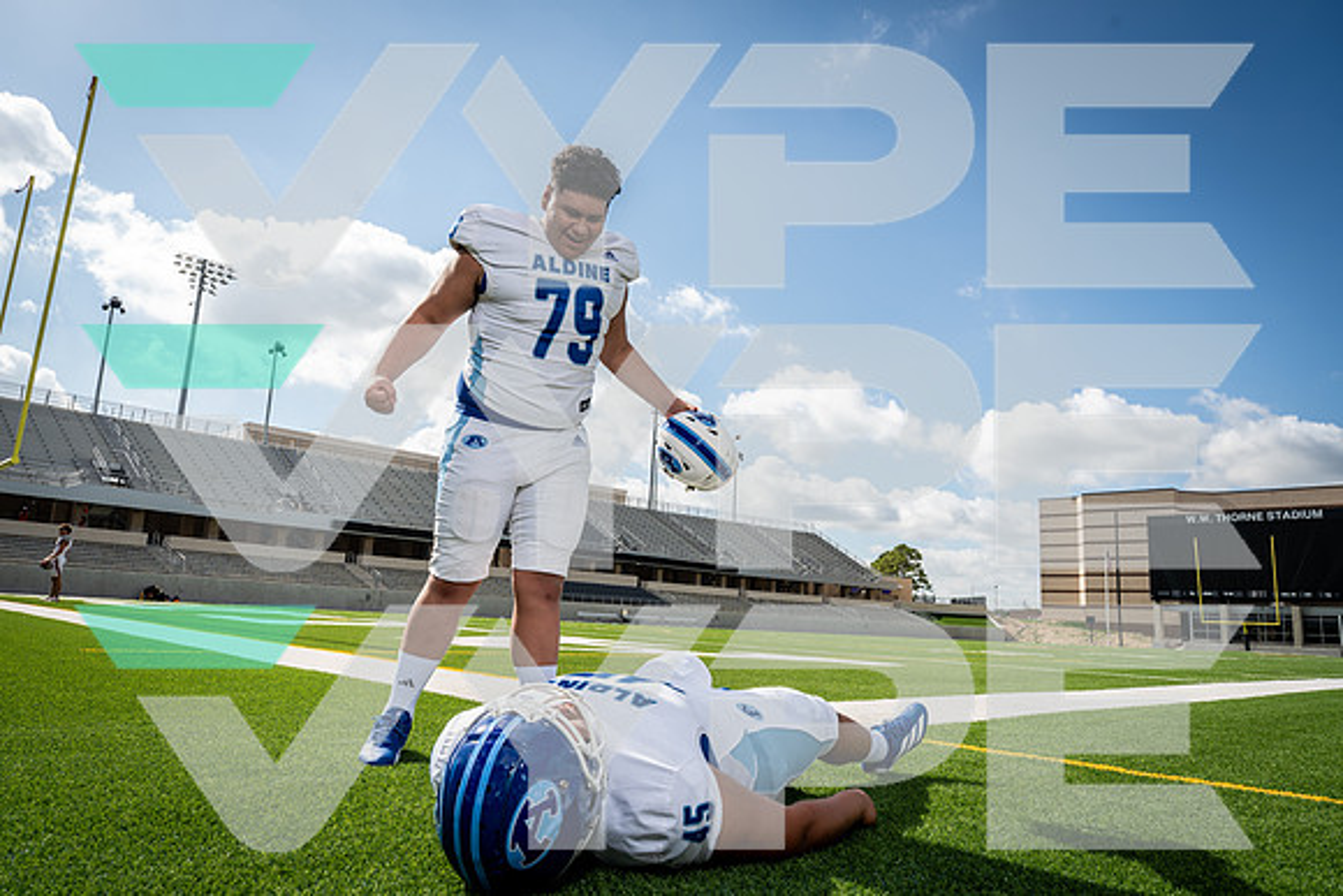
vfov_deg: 51.3
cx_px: 672
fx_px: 933
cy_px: 448
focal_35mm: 25
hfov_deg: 71.5
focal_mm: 25
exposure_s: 1/250
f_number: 8
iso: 125
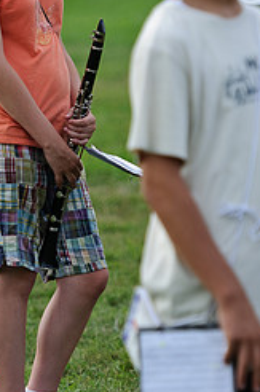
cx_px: 50
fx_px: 4329
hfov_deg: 3.4
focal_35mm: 398
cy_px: 134
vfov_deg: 5.2
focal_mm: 145
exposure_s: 1/750
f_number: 2.8
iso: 200
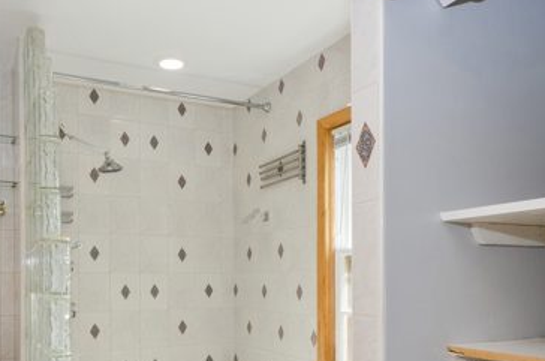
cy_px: 253
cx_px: 225
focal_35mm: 33
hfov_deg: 57.0
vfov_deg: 39.1
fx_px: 498
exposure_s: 1/30
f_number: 9
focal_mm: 10
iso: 250
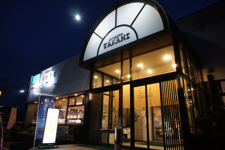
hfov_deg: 73.8
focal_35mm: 24
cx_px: 112
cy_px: 75
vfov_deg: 53.1
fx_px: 150
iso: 320
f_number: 2.8
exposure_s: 1/30
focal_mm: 16
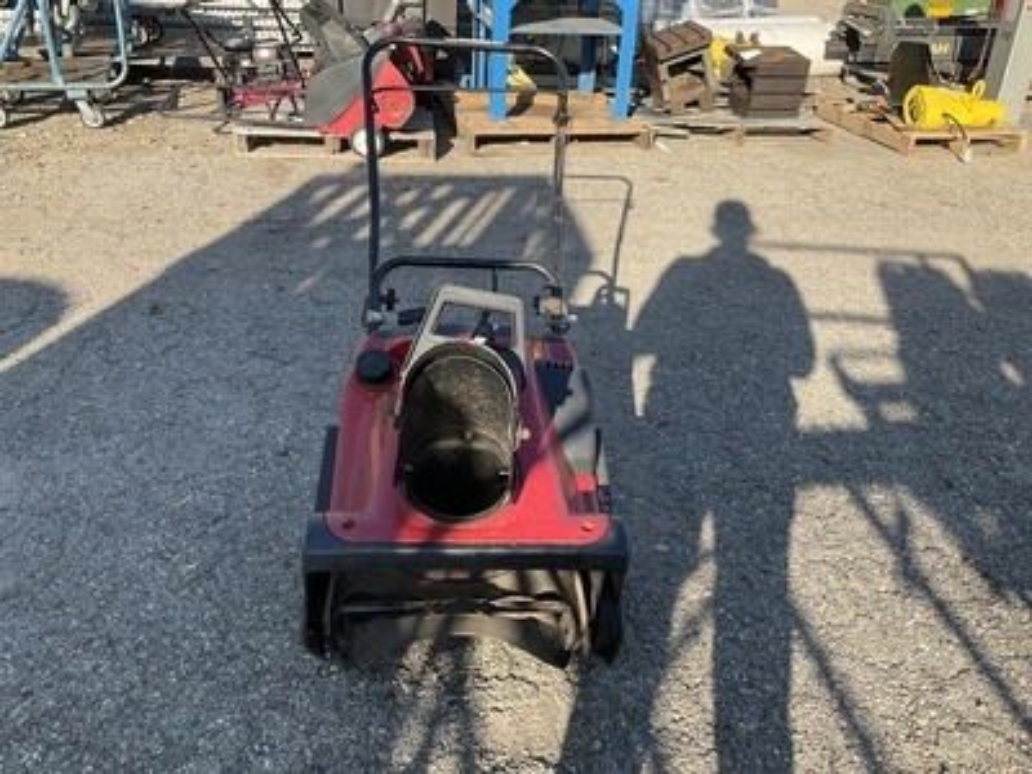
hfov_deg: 61.7
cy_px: 387
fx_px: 865
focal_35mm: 29
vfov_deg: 48.2
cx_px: 516
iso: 25
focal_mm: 3
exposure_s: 1/642
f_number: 1.8
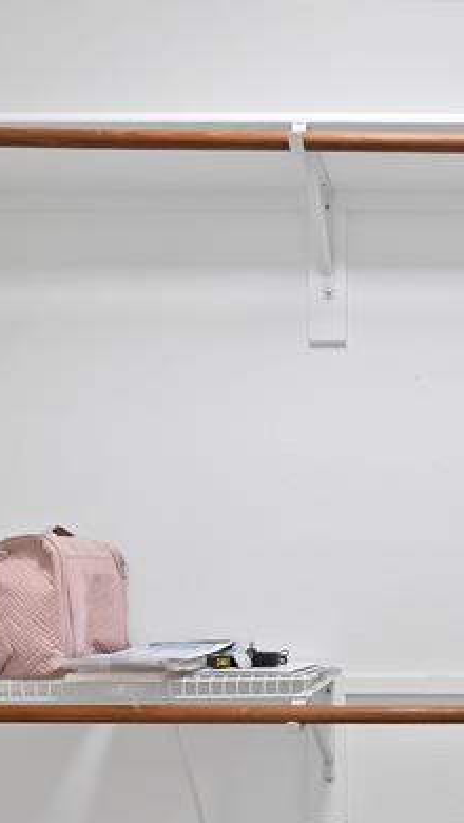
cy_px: 587
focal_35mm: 33
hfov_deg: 31.5
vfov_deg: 57.3
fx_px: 720
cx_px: 517
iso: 640
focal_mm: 12
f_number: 9
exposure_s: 1/1.67
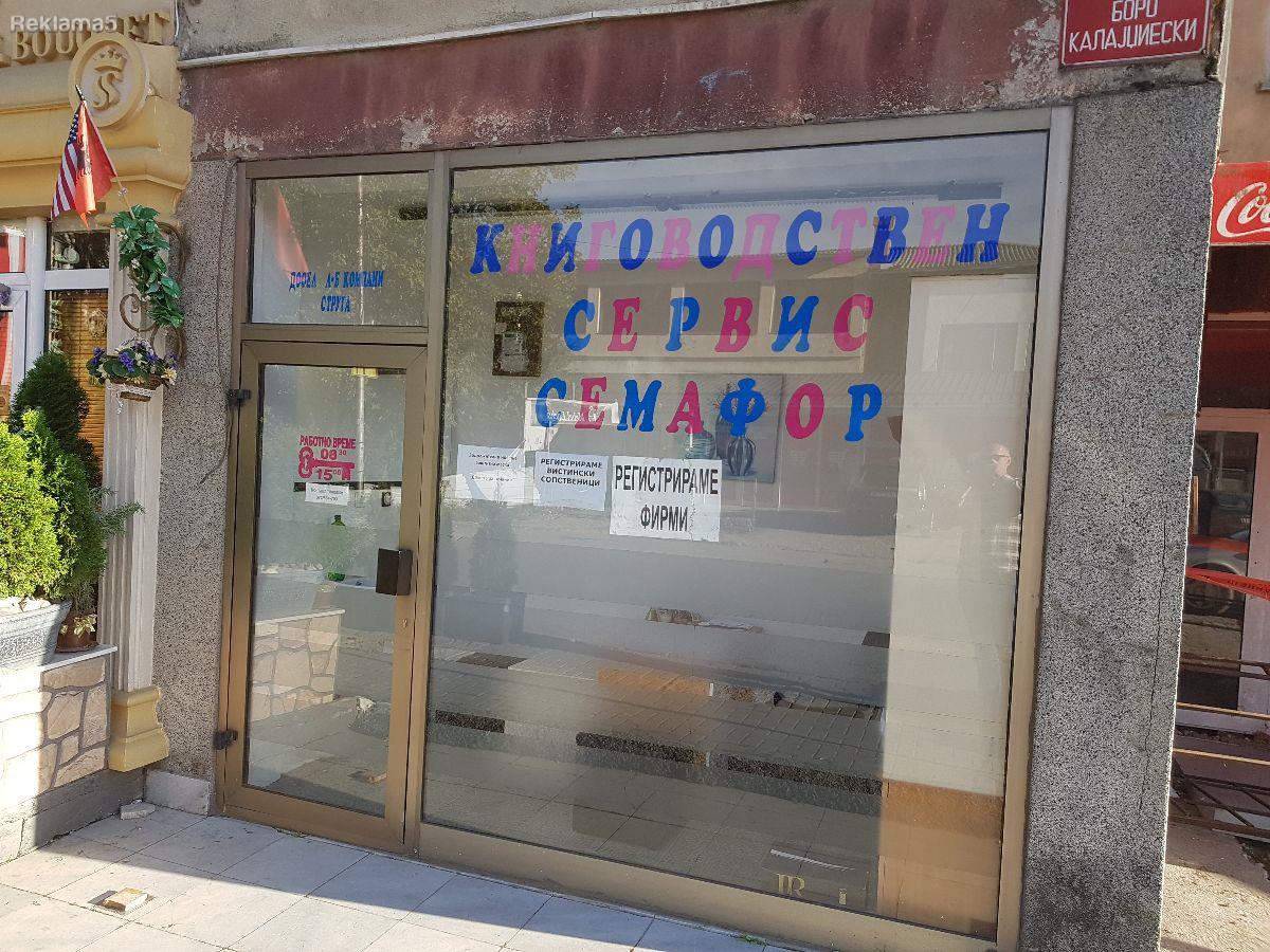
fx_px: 954
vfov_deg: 53.1
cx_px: 635
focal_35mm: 26
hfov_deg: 67.3
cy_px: 476
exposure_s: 1/536
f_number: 1.7
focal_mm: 4.2
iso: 50
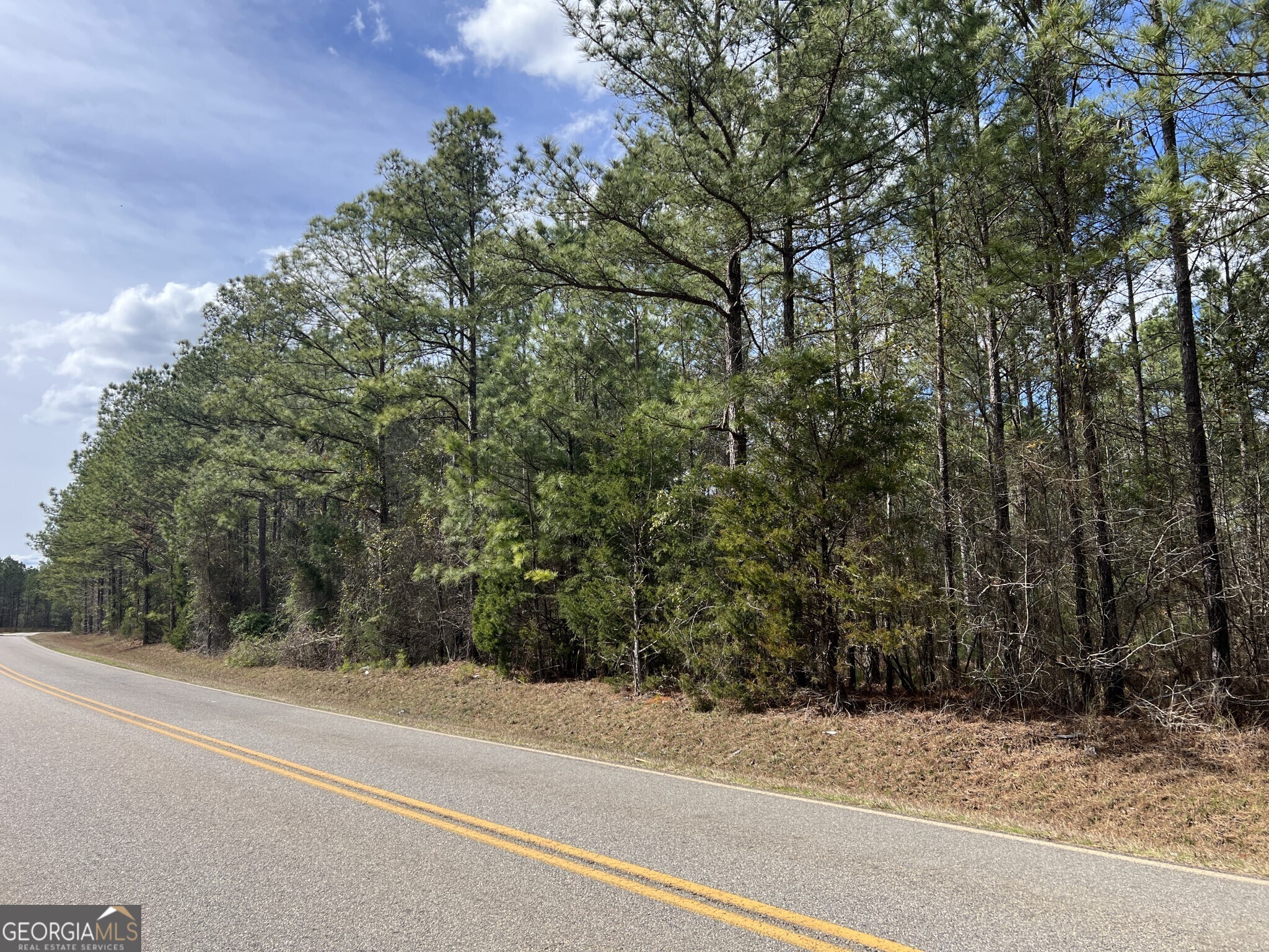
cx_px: 634
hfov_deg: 67.3
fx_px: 953
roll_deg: +1.6
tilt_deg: +7.5
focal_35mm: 26
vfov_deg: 53.1
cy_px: 476
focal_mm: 5.7
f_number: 1.5
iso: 50
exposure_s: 1/2083
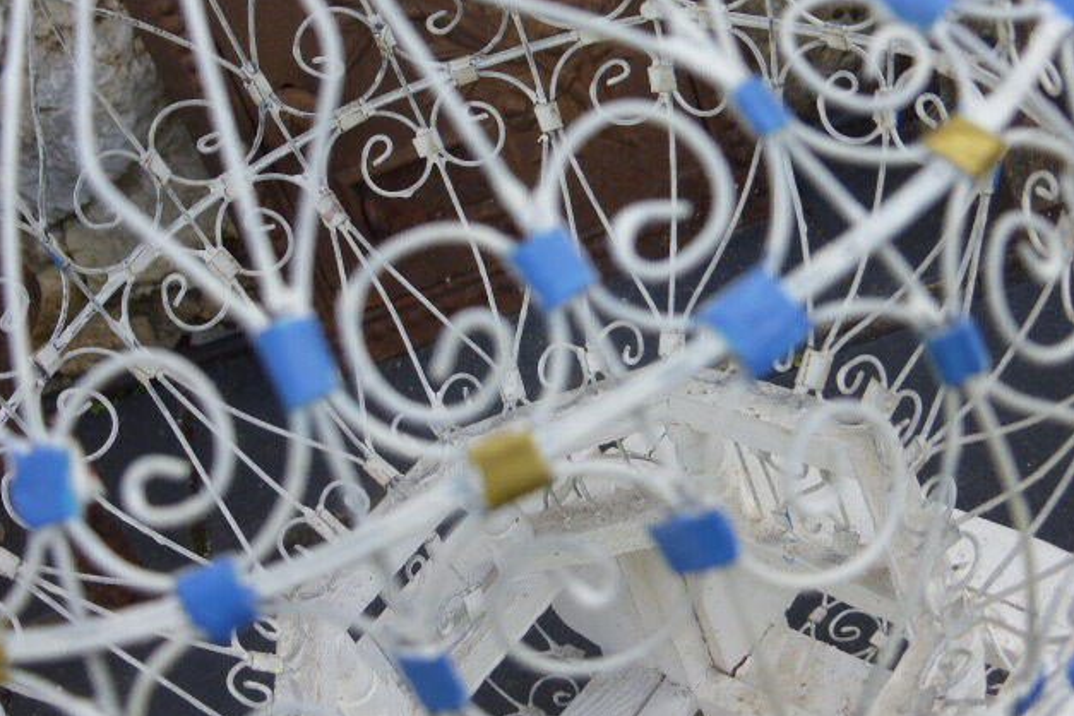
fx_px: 1551
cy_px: 367
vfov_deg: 26.0
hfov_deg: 38.2
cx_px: 534
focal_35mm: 52
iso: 160
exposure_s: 1/250
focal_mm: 8.5
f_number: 4.2
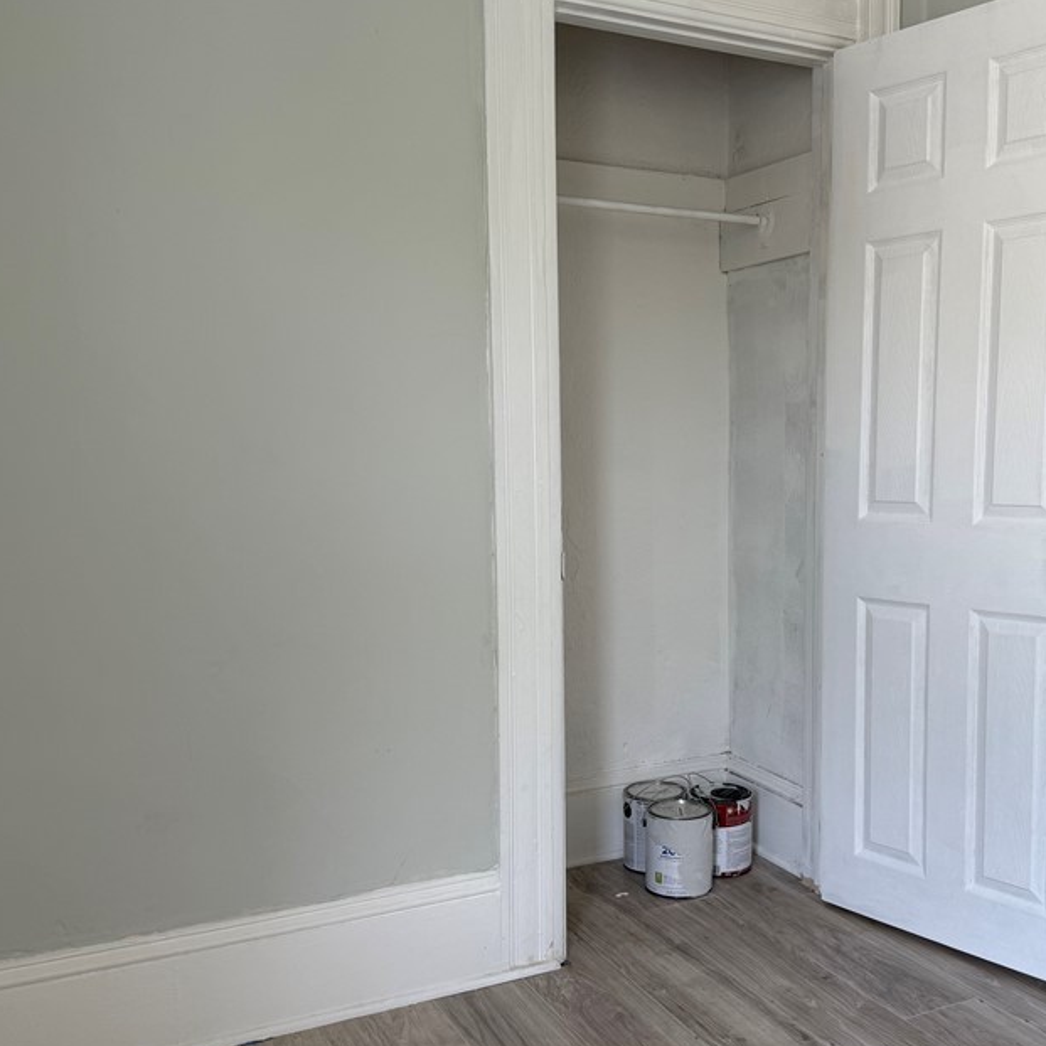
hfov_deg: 46.8
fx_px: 1197
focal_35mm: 35
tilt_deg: -6.1
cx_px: 650
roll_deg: +0.8
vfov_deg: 47.1
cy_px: 583
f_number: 1.78
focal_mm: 6.76
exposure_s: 1/121
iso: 125
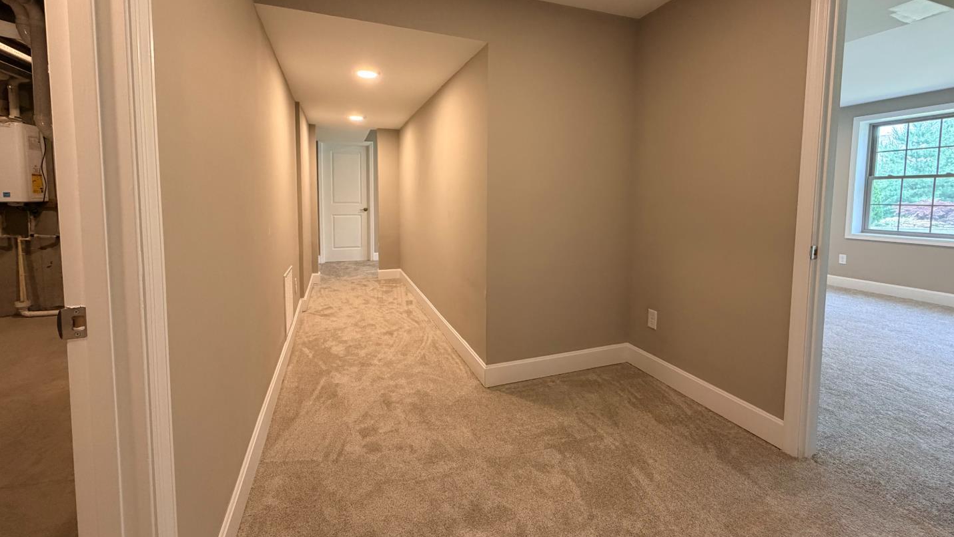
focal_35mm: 16
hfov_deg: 99.4
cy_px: 225
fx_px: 405
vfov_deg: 66.6
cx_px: 489
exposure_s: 1/98
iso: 320
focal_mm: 2.22
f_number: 2.2
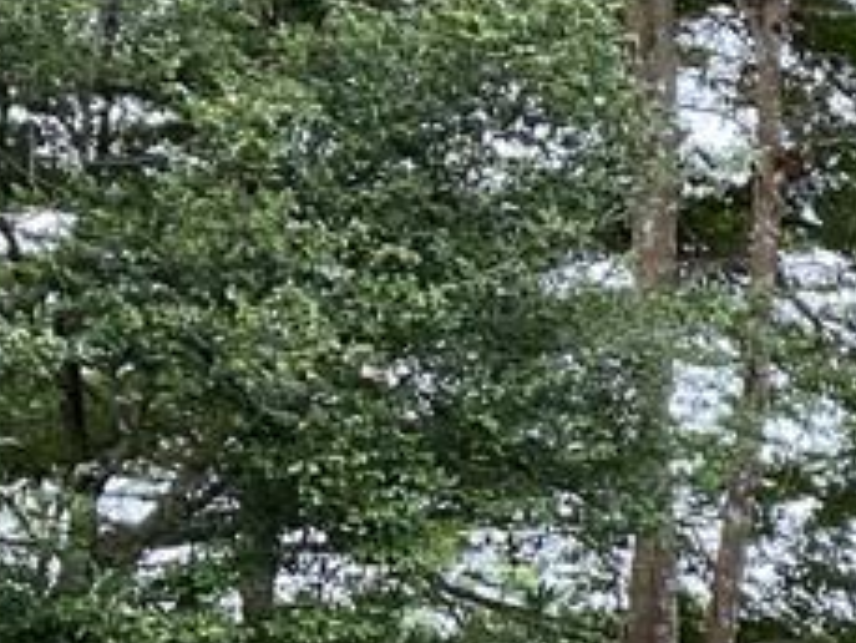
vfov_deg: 9.9
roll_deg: -2.0
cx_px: 1964
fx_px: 3588
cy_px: 961
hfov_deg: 11.5
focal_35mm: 145
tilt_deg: -0.9
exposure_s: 1/175
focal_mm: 3
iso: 16
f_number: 1.8
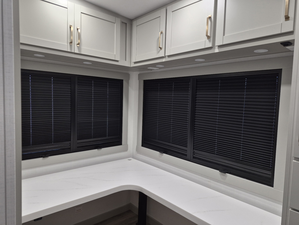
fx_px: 199
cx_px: 150
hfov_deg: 73.9
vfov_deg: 58.9
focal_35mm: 23
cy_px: 112
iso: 125
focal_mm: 5.4
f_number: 1.8
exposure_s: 1/64.1
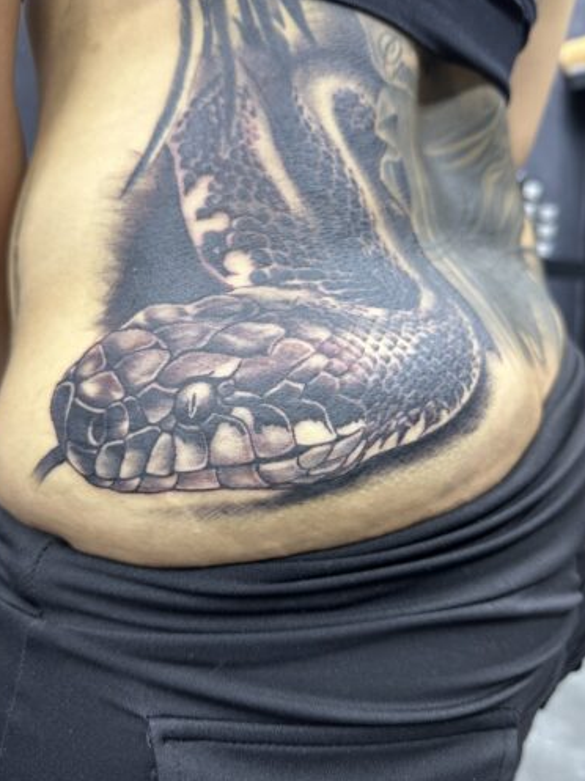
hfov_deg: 48.2
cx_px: 286
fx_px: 654
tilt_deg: -6.9
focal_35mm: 29
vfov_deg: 61.7
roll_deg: -1.4
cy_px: 377
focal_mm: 6.86
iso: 250
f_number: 1.78
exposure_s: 1/50
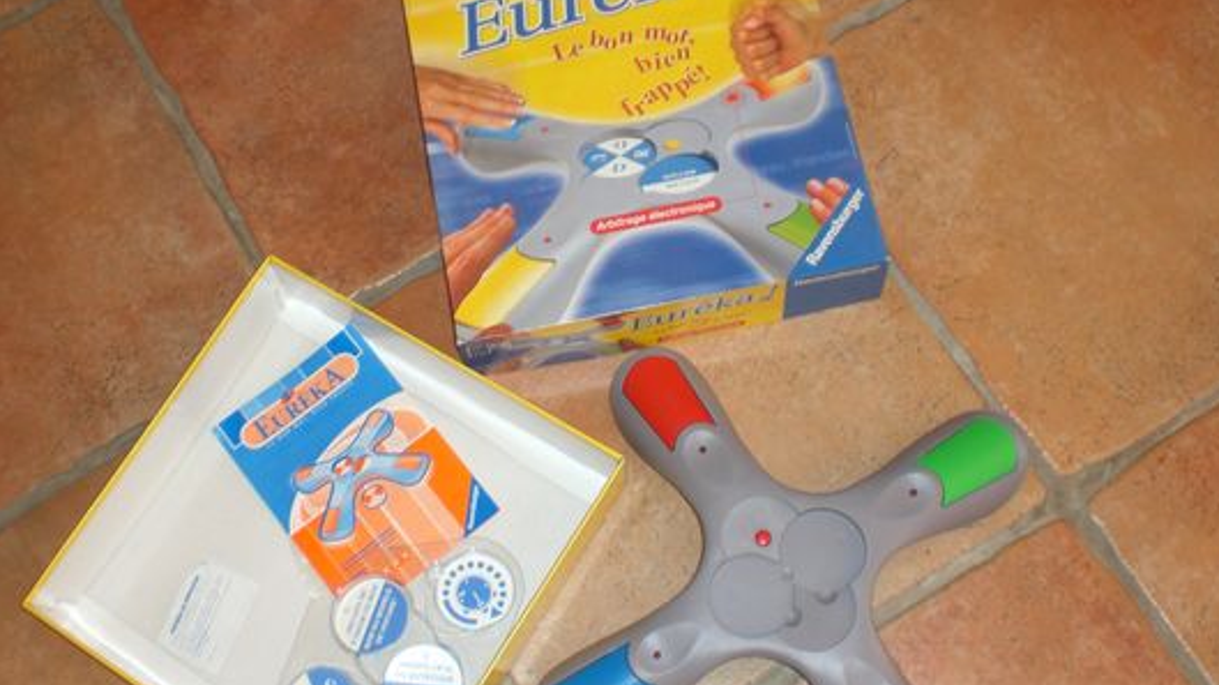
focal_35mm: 47
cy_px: 364
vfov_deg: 25.4
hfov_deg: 43.7
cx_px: 576
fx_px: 1518
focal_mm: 6.3
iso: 100
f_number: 3.1
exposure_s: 1/60
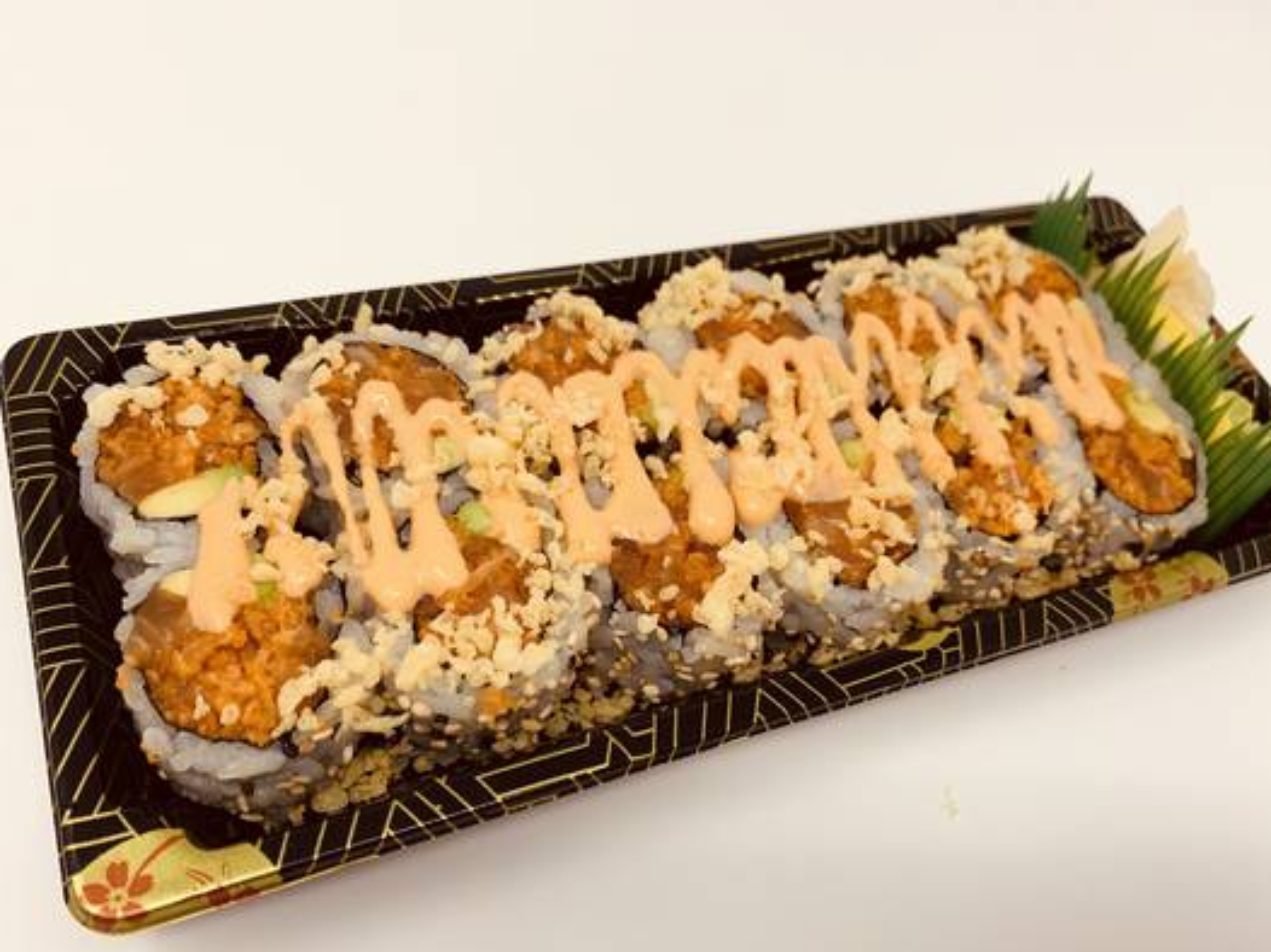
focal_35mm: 29
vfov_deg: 48.1
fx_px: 1064
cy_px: 524
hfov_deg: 61.7
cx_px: 662
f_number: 1.8
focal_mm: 4.25
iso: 25
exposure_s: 1/161
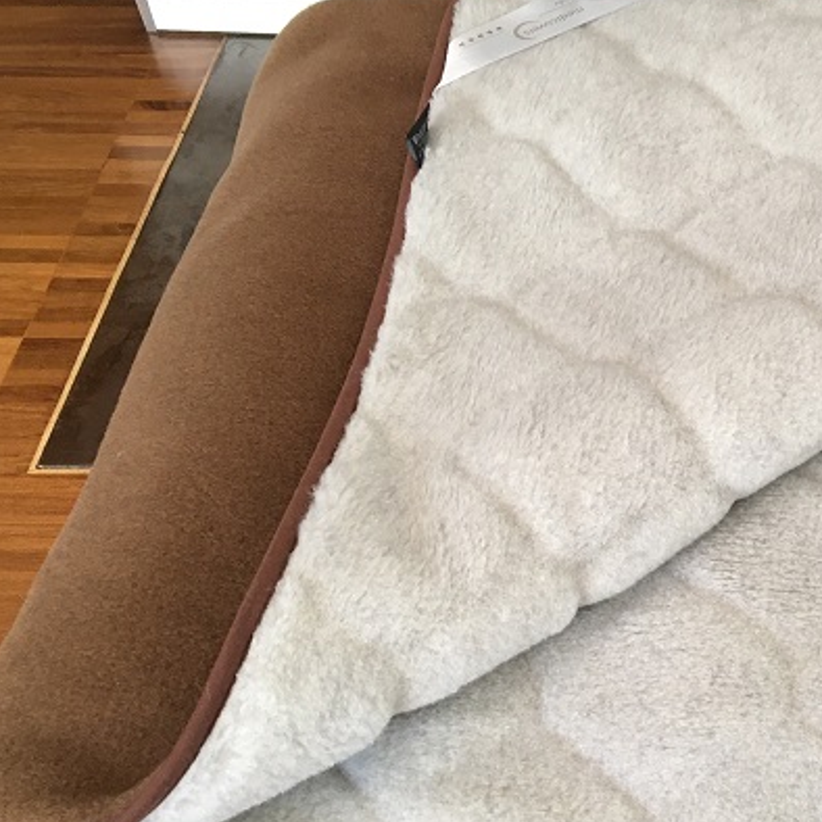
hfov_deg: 31.0
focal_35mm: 52
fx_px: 1397
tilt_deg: -51.2
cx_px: 766
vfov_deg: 32.7
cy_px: 501
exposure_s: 1/33
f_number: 2.2
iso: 125
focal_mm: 4.15
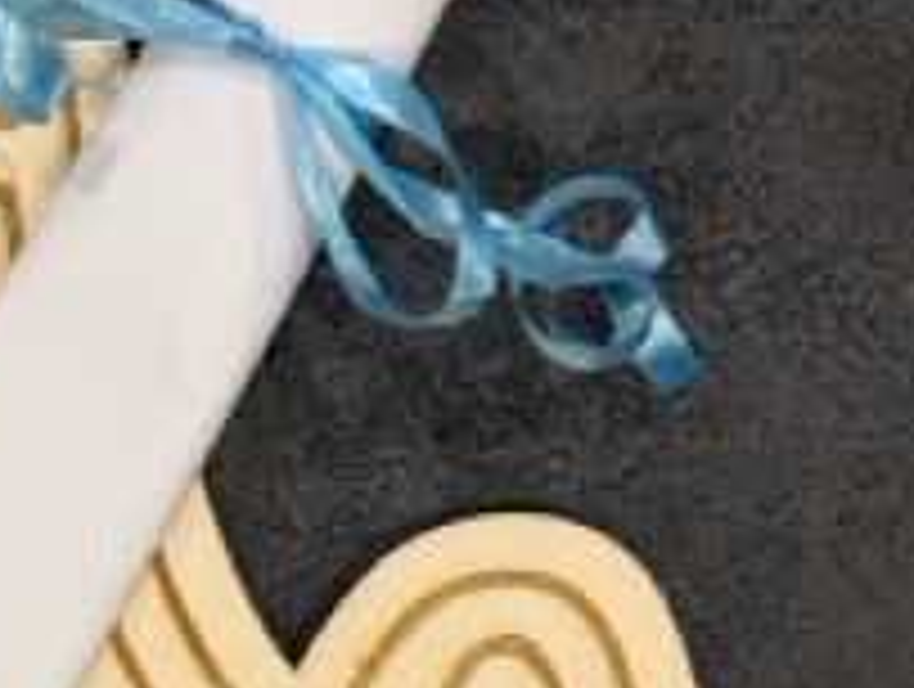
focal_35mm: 151
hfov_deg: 12.8
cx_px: -135
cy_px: 742
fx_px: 3994
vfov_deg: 9.8
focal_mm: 6.76
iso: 250
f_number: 1.78
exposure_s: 1/33
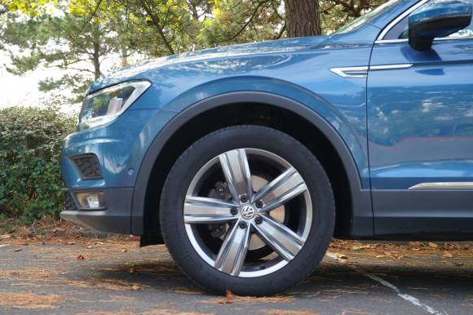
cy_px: 147
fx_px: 702
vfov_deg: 25.3
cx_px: 234
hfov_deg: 37.2
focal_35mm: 53
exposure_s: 1/60
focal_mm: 48.4
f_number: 4
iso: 200
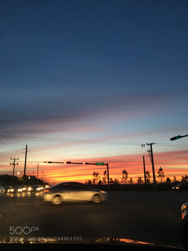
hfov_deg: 48.2
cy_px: 126
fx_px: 210
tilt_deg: +17.2
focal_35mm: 29
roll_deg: +1.2
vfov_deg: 61.7
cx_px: 94
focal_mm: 4.15
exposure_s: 1/30
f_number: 2.2
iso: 64
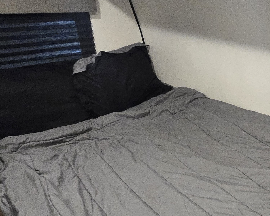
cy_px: 141
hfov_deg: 47.3
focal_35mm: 34
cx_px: 245
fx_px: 272
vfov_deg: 42.9
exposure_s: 1/60
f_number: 2.2
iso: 800
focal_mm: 1.7
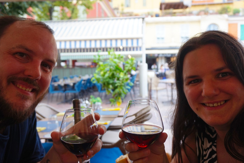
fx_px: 203
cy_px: 82
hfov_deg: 61.9
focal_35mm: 30
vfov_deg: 43.6
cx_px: 122
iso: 160
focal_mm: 20
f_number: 4
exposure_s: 1/60
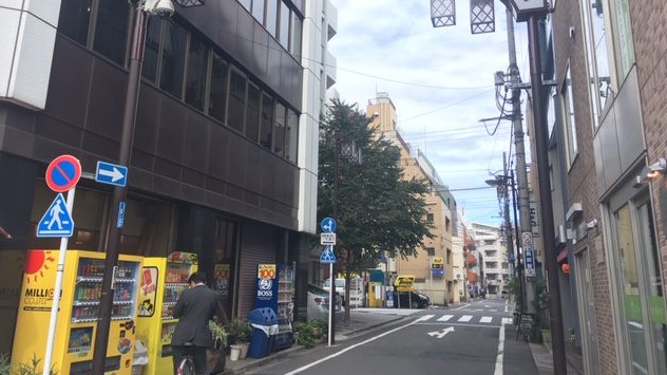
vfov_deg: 36.4
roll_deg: -2.3
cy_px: 133
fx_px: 566
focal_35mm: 32
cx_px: 330
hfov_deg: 61.0
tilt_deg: +16.8
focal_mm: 4.15
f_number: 2.2
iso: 25
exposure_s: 1/392
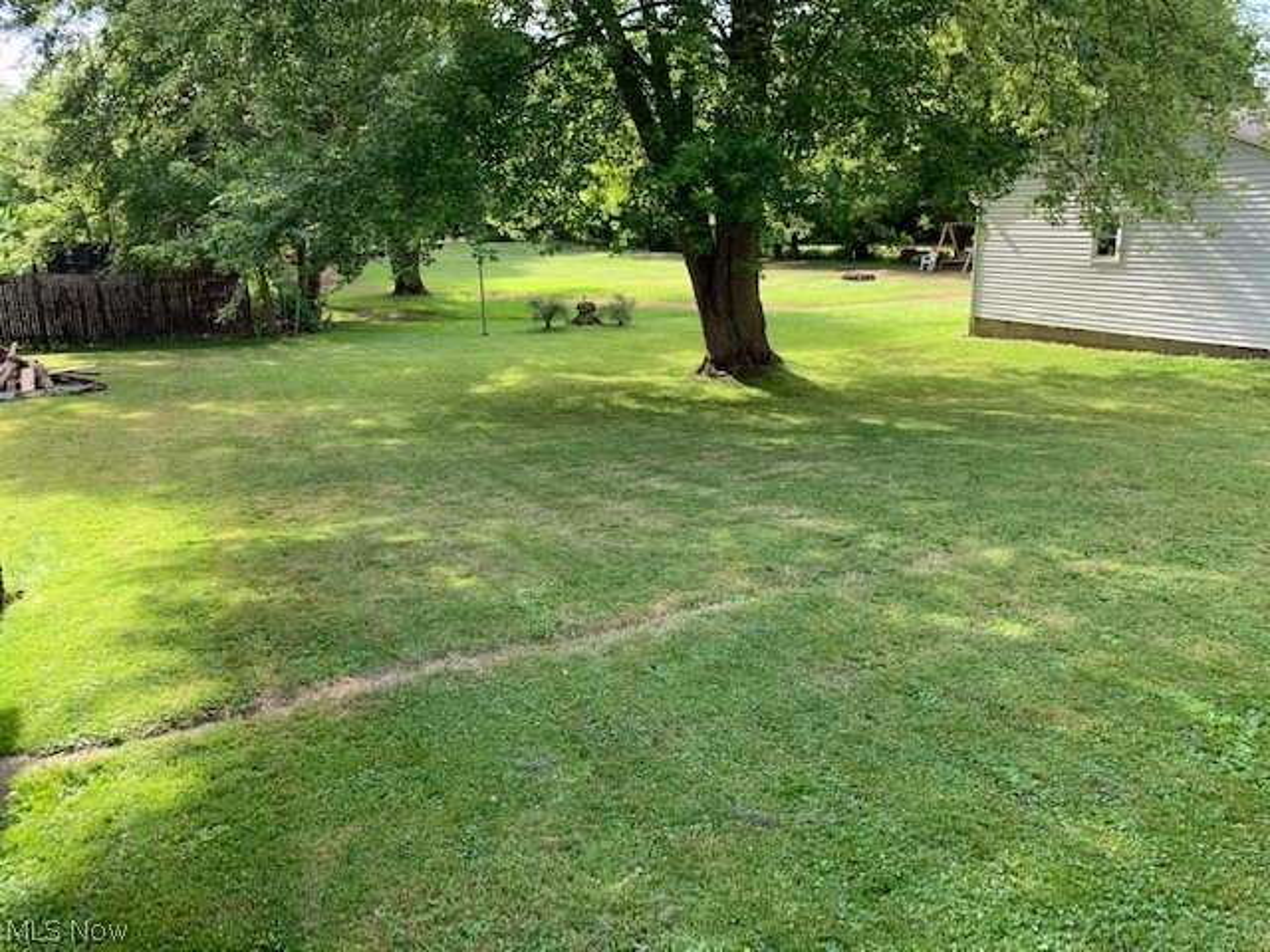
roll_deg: +1.2
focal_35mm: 26
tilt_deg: -13.2
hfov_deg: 67.3
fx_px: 954
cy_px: 476
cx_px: 635
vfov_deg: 53.1
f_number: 1.8
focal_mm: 4.25
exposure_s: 1/197
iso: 25
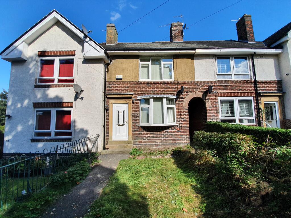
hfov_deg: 106.2
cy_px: 109
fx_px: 109
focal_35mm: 13
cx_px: 146
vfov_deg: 89.9
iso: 50
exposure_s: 1/1356
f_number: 2.2
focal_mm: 1.8
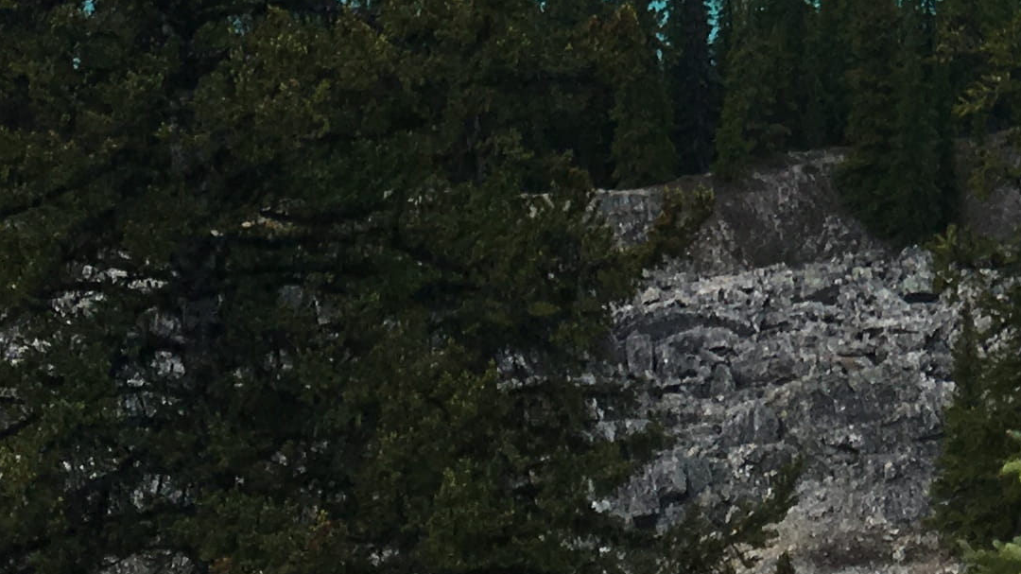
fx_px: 3194
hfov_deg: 17.1
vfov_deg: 9.5
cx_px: 1314
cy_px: -630
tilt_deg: -9.4
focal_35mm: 118
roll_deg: +0.9
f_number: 2.2
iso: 25
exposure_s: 1/1709
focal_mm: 4.15
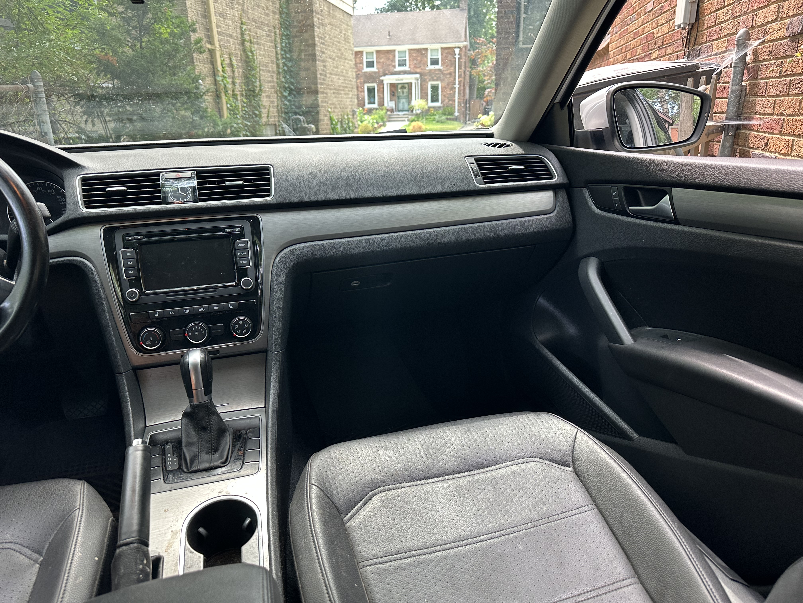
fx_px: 557
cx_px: 402
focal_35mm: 24
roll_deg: +1.7
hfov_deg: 71.6
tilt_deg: -17.5
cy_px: 302
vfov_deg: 56.8
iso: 160
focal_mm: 6.86
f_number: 1.78
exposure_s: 1/121
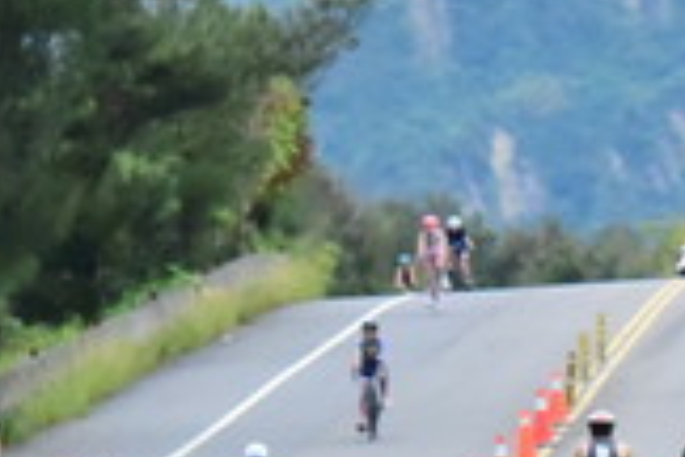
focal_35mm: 700
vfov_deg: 2.0
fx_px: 13318
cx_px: 994
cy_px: 603
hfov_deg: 2.9
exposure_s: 1/4000
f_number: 8
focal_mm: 145
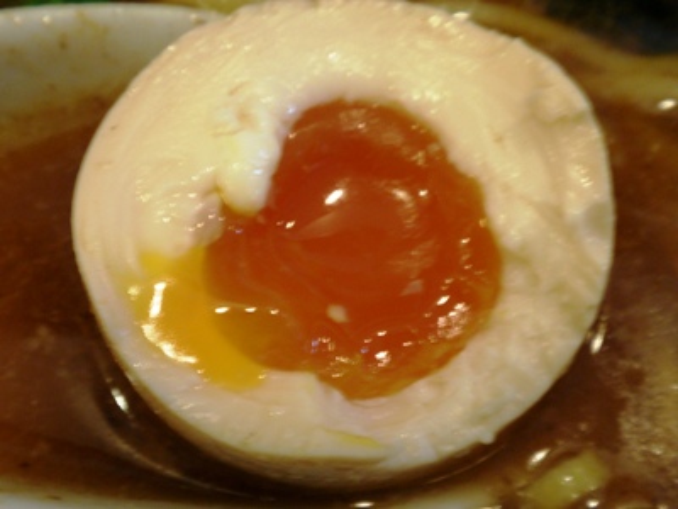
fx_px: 1018
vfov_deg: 28.0
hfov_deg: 36.8
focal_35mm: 52
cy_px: 254
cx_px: 339
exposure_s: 1/4
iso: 100
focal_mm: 9.1
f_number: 4.3
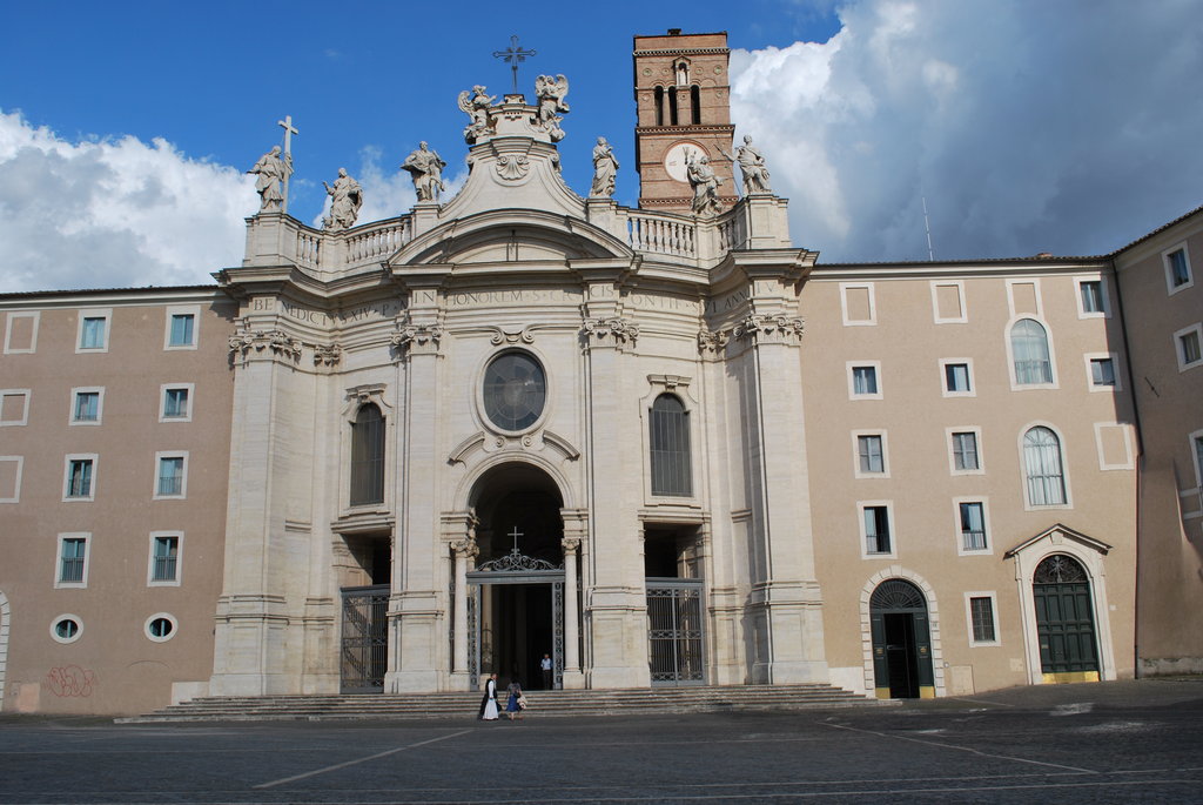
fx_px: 1104
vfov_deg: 40.1
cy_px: 402
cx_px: 602
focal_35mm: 33
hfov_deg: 57.2
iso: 100
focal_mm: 22
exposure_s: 1/320
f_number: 9
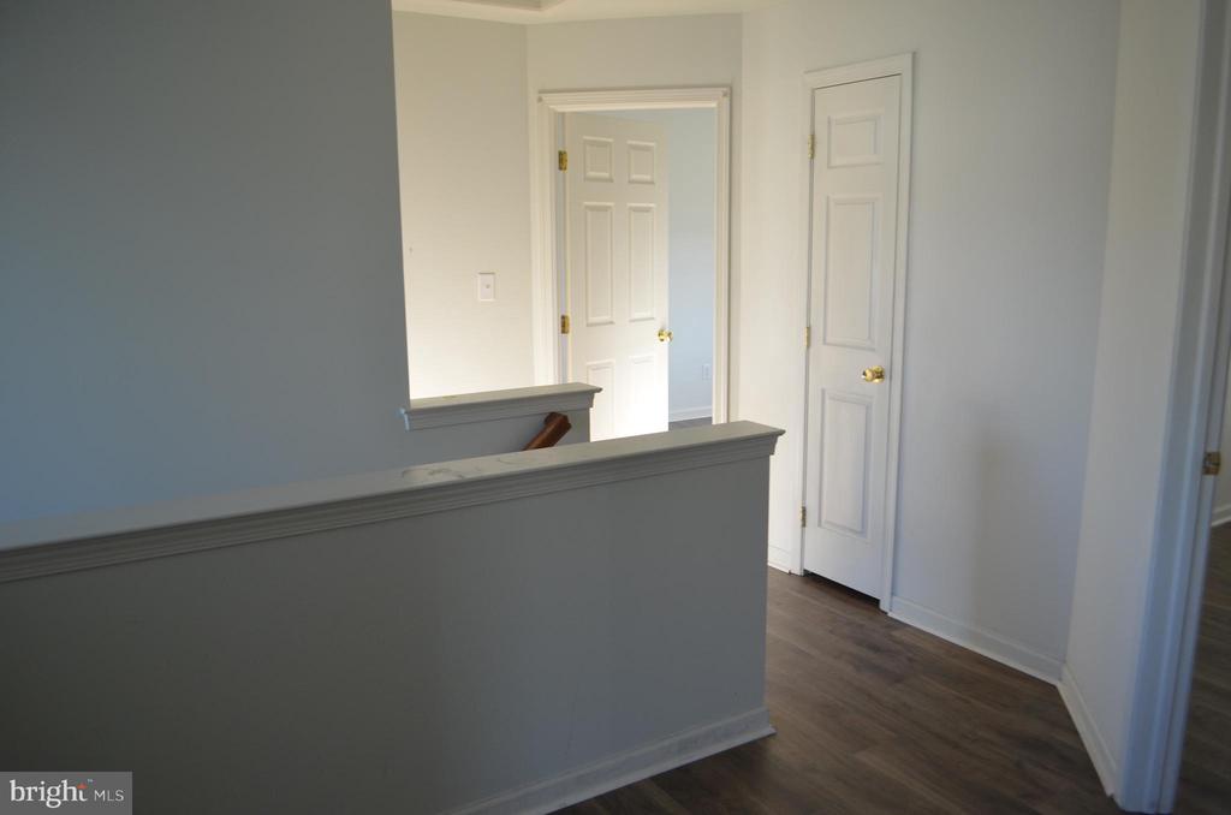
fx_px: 921
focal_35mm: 27
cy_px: 408
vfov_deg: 47.7
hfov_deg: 67.5
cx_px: 616
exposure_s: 1/60
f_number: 4
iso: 400
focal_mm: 18
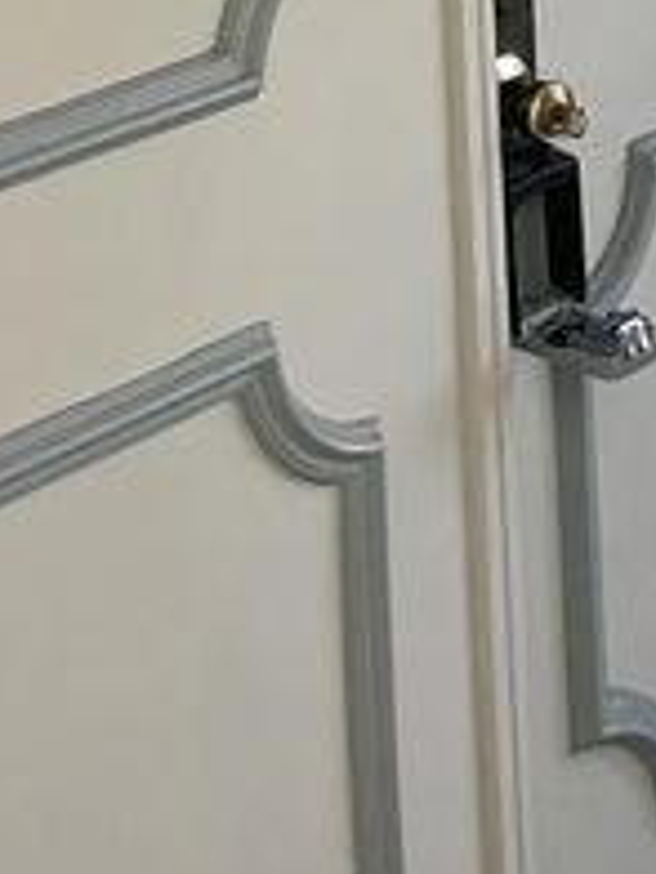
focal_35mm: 126
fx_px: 3184
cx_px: 674
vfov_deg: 14.2
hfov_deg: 11.6
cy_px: -604
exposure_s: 1/272
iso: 16
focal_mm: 3
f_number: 1.8
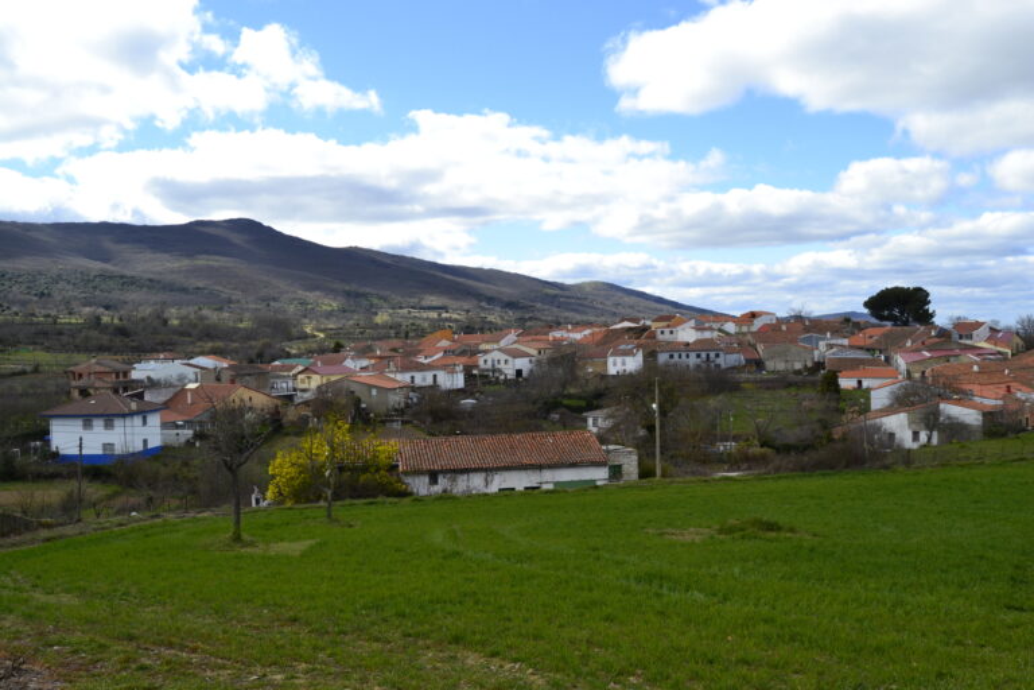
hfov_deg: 57.2
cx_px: 517
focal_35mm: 33
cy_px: 345
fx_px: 948
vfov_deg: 40.0
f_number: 11
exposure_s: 1/500
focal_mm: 22
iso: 400
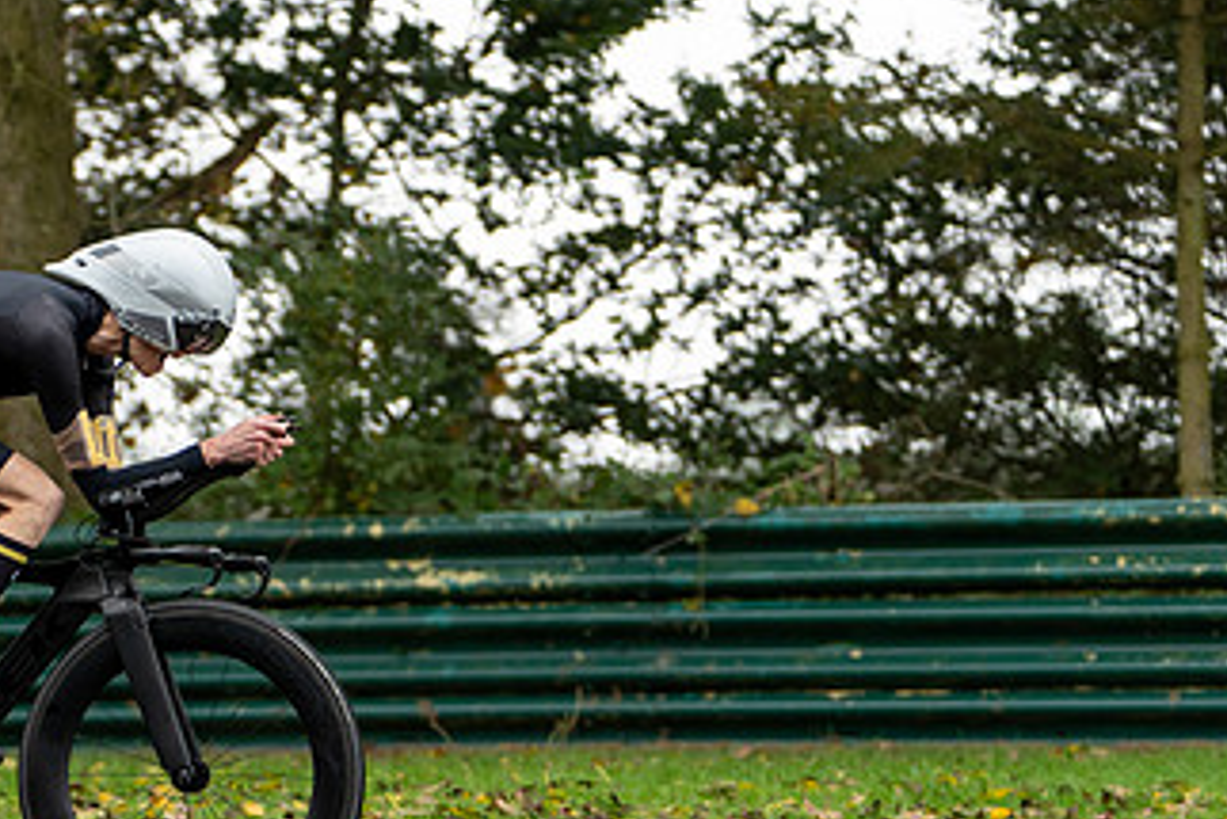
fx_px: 7126
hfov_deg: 9.8
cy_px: 676
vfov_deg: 6.6
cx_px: 17
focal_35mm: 209
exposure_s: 1/1250
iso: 640
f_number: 2.8
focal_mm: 97
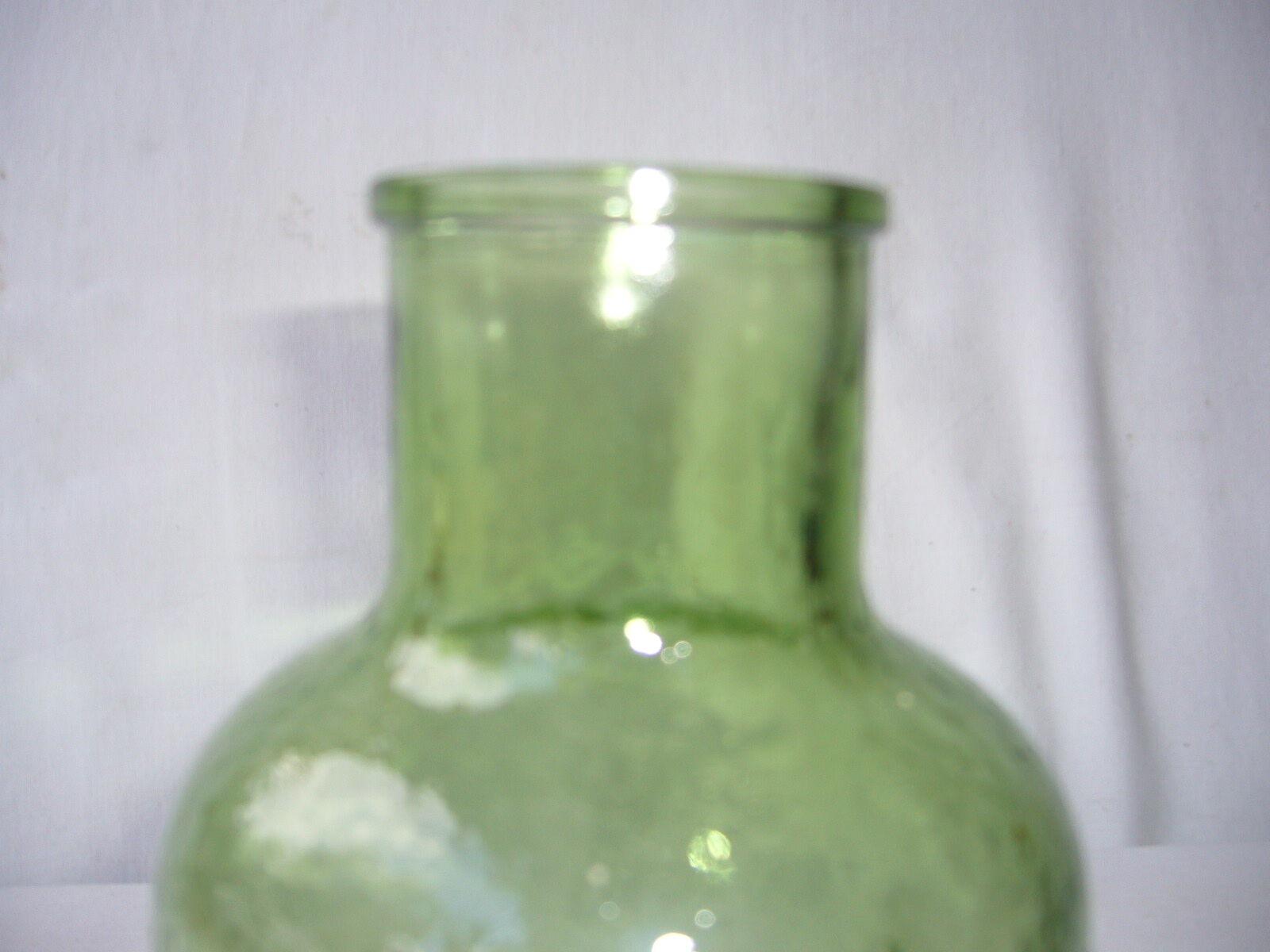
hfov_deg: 52.6
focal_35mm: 35
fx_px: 1284
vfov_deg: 40.7
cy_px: 476
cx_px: 635
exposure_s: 1/125
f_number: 2.8
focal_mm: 5.8
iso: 80
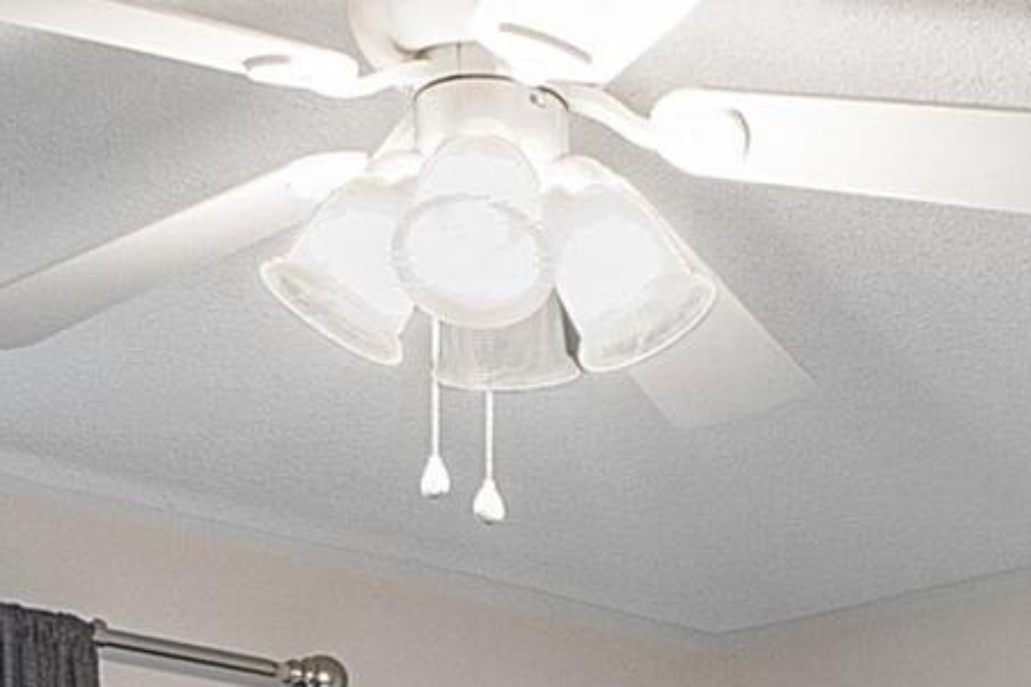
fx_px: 2864
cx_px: 1015
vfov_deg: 12.2
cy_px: 1353
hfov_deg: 19.8
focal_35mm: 100
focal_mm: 10
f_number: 11
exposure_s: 1/1.25
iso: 160
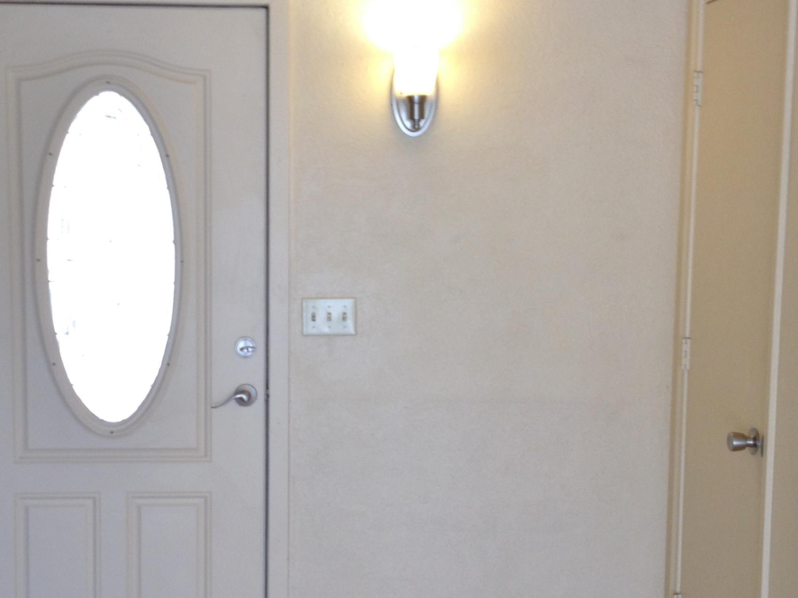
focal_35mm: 62
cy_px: 341
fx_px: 1429
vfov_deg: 23.6
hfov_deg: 31.1
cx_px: 322
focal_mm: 4.28
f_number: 2.4
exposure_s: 1/20
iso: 64
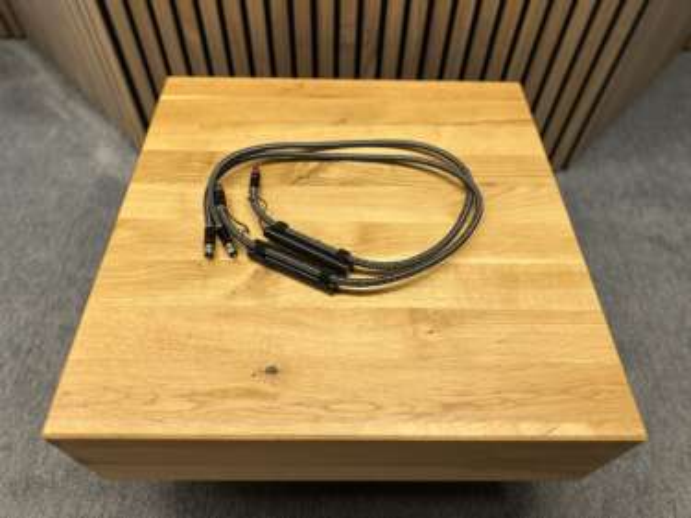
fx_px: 479
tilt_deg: -53.2
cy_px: 259
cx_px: 346
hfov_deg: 71.6
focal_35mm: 24
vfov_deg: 56.8
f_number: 1.78
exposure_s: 1/100
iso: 200
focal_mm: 6.86
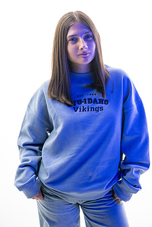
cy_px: 86
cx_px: 90
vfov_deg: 38.6
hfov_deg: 26.5
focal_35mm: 51
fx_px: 322
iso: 800
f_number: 3.2
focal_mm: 38
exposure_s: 1/200
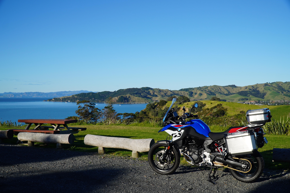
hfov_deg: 49.6
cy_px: 96
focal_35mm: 39
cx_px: 145
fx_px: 314
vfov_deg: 34.2
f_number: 5
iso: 100
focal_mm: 26
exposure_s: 1/1000
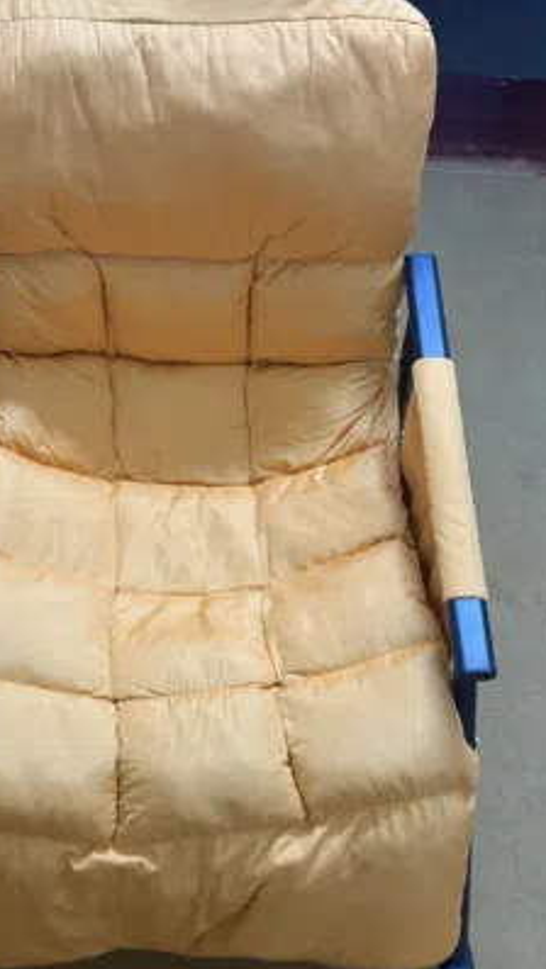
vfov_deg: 36.6
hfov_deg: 21.1
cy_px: 484
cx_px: 224
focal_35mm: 57
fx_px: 1466
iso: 250
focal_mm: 5.96
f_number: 1.6
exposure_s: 1/25
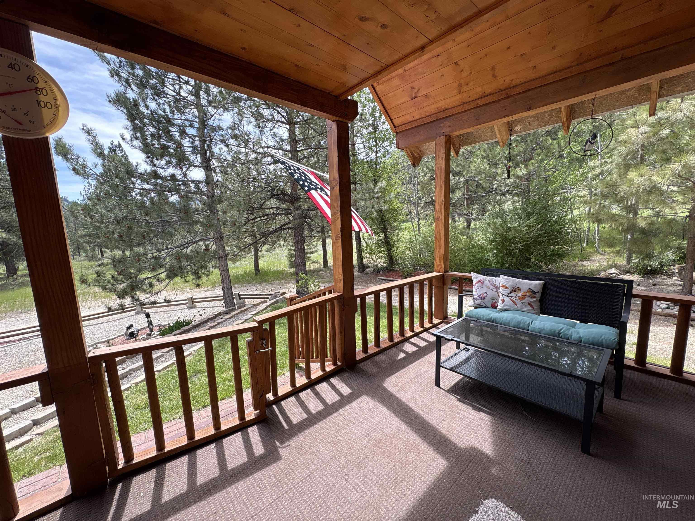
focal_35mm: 14
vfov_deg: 85.7
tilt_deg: -7.4
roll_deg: +1.1
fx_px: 281
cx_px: 348
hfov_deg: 102.1
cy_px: 260
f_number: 2.2
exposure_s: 1/337
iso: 40
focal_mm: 2.22
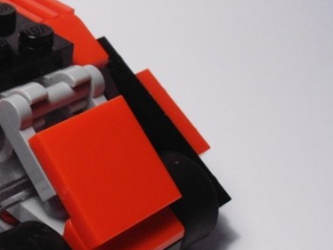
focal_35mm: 89
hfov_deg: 20.7
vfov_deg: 16.6
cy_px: 127
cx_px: -57
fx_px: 857
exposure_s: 1/125
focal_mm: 6.61
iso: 80
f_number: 3.9
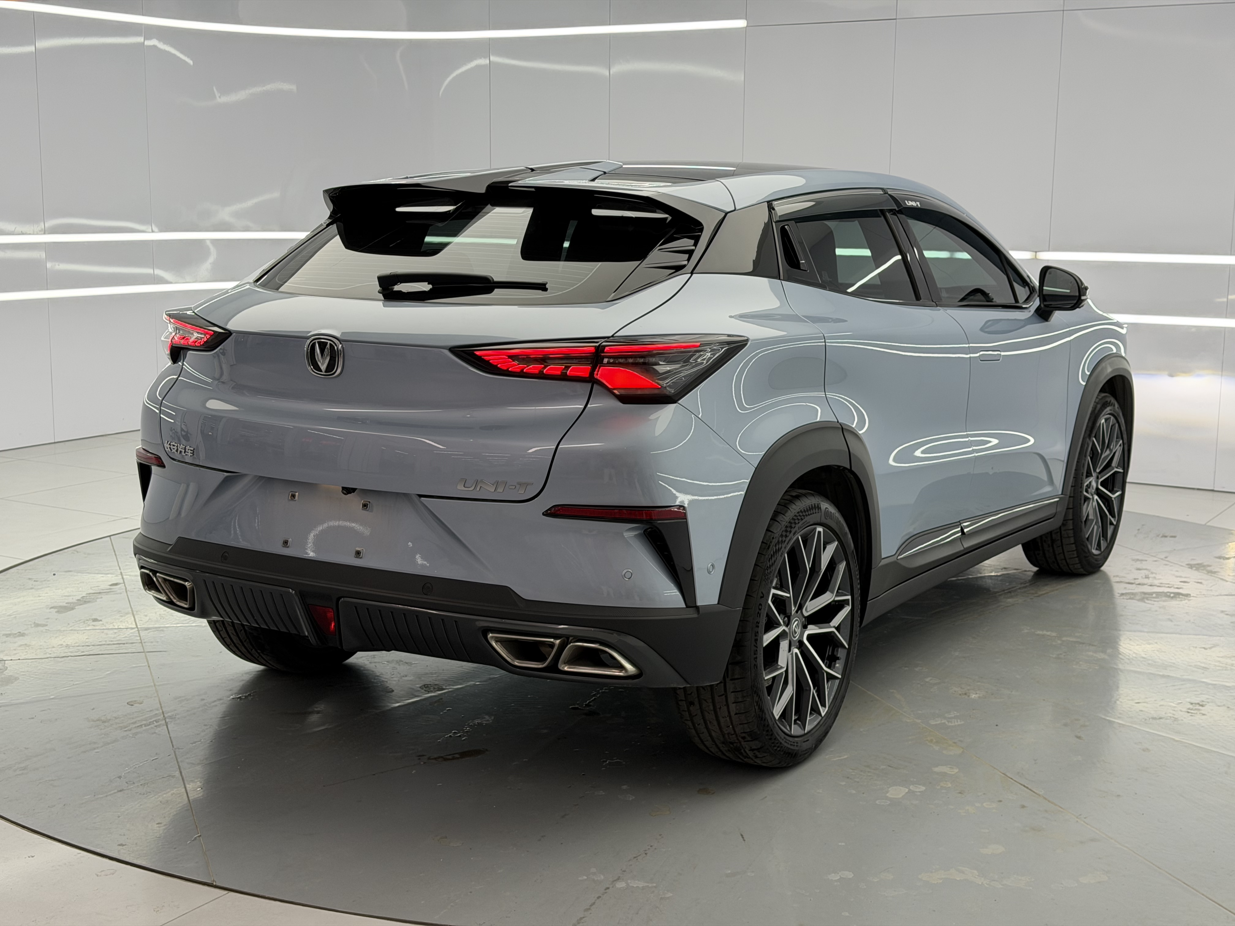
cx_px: 618
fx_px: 1713
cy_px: 463
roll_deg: -0.5
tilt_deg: -9.3
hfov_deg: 39.7
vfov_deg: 30.3
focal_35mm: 48
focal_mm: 6.76
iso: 50
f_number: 1.78
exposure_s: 1/137
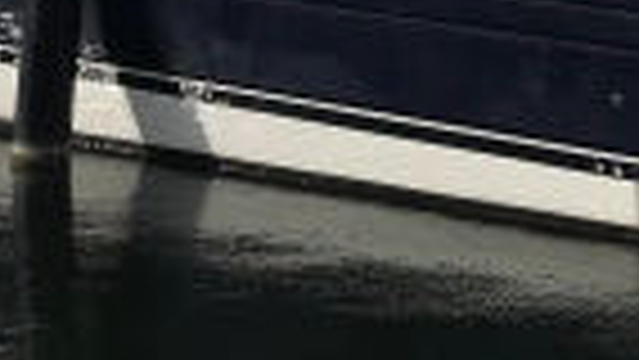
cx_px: 423
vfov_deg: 9.5
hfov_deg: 18.1
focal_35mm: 118
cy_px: -398
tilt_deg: +5.4
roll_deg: -0.7
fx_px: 2000
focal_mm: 3.99
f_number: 1.8
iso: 20
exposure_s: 1/3690
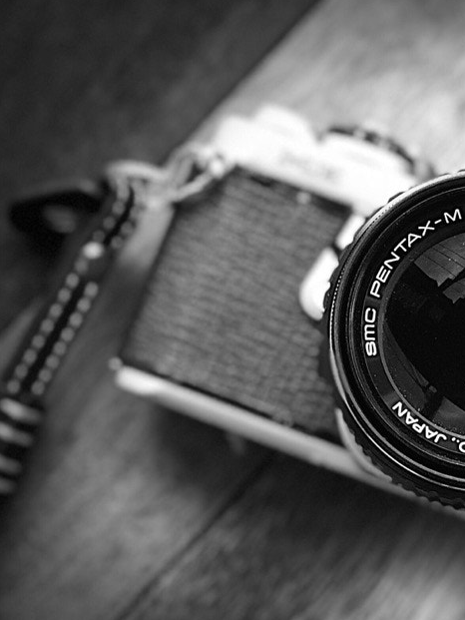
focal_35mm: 134
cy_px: 353
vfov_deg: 14.7
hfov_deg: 11.0
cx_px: 478
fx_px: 2399
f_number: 2.4
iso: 64
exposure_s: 1/60
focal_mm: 6
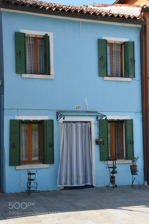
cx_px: 74
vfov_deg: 37.9
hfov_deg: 25.7
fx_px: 326
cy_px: 112
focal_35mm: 52
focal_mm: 35
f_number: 11
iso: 1600
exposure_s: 1/1000
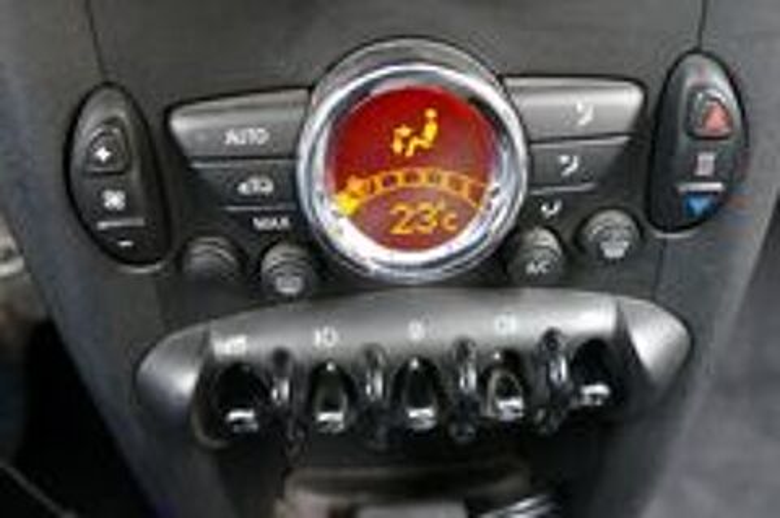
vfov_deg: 39.9
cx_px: 390
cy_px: 259
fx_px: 714
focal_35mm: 33
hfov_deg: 57.3
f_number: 3
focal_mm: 12.12
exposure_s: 1/80
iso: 1250
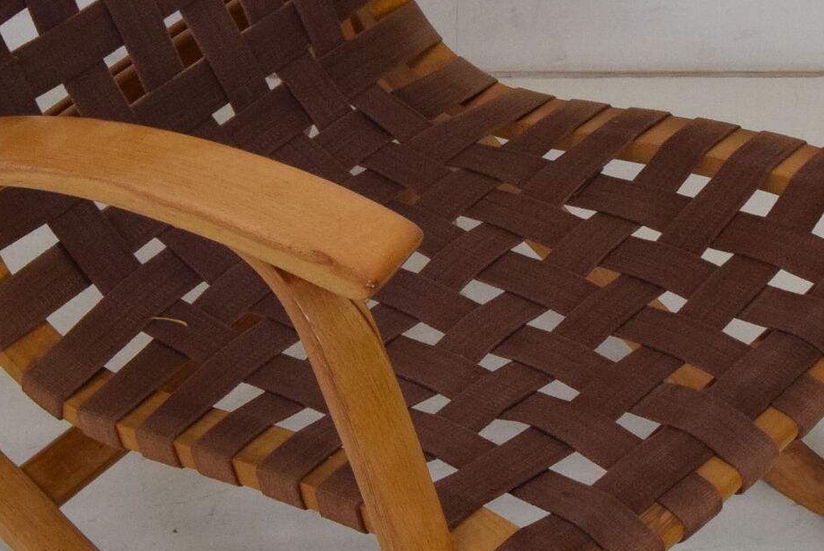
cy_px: 128
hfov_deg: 16.2
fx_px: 2886
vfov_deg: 10.9
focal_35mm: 126
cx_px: 430
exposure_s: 1/250
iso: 1600
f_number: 8
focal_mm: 26
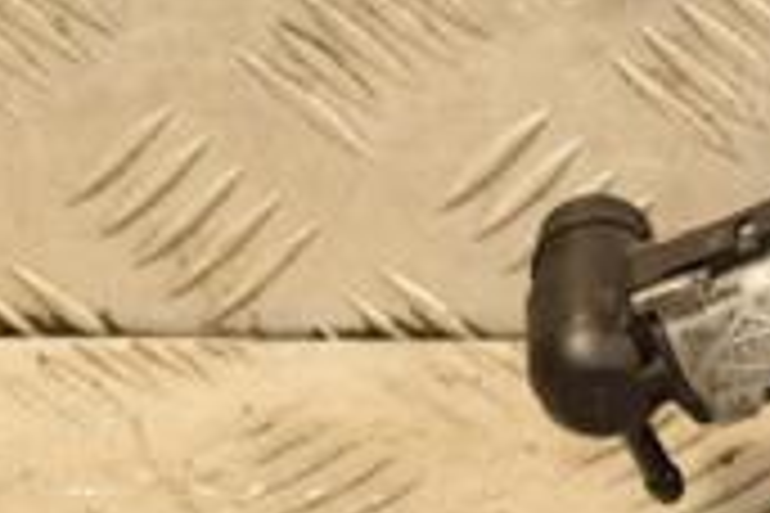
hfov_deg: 6.7
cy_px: 99
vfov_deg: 4.5
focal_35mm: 305
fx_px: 6523
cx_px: 1112
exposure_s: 1/200
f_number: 5
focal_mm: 58
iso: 800
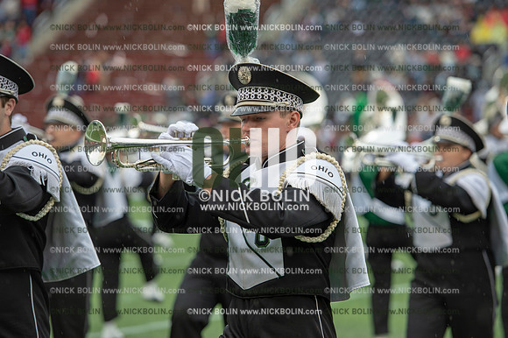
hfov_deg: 12.5
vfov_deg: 8.3
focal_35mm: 165
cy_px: 169
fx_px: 2327
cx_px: 254
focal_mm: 165
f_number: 4
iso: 400
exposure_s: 1/500
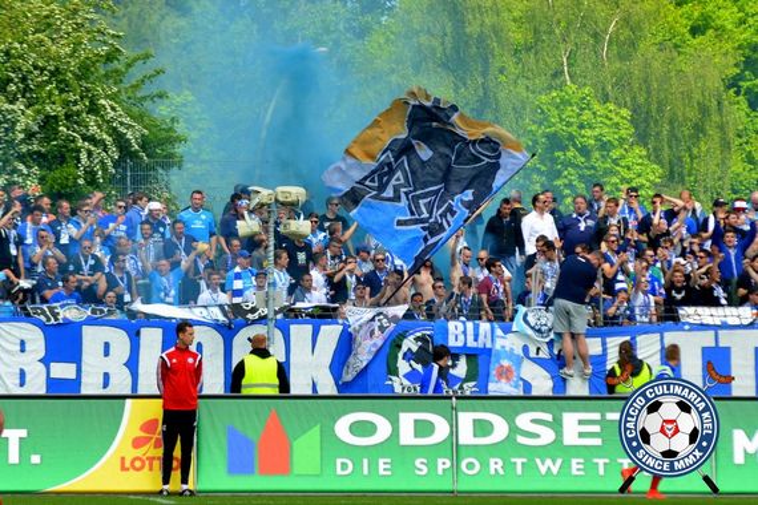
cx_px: 379
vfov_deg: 4.6
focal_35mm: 300
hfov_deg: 6.9
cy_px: 252
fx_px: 6316
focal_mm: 200
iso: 400
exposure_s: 1/1250
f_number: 5
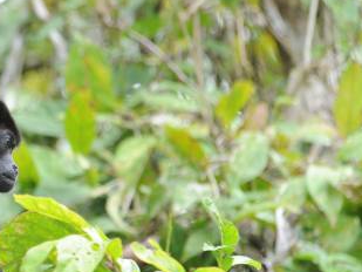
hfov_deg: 2.0
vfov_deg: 1.5
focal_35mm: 995
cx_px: -28
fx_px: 10409
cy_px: 244
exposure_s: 1/250
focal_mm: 400
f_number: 8
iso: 800
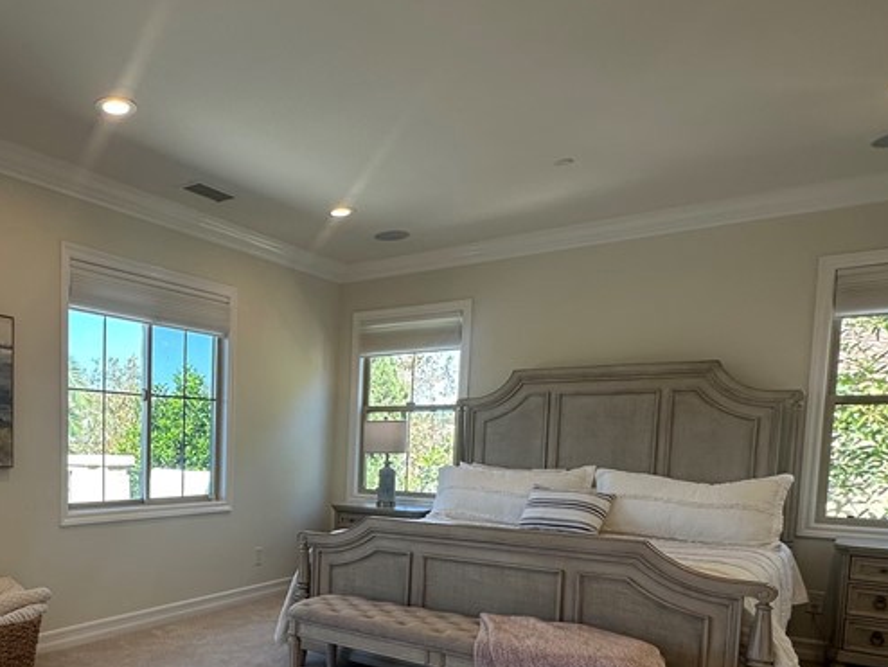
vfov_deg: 46.5
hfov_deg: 56.7
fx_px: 744
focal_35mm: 29
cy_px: 500
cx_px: 165
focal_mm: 2.22
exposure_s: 1/120
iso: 64
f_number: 2.2
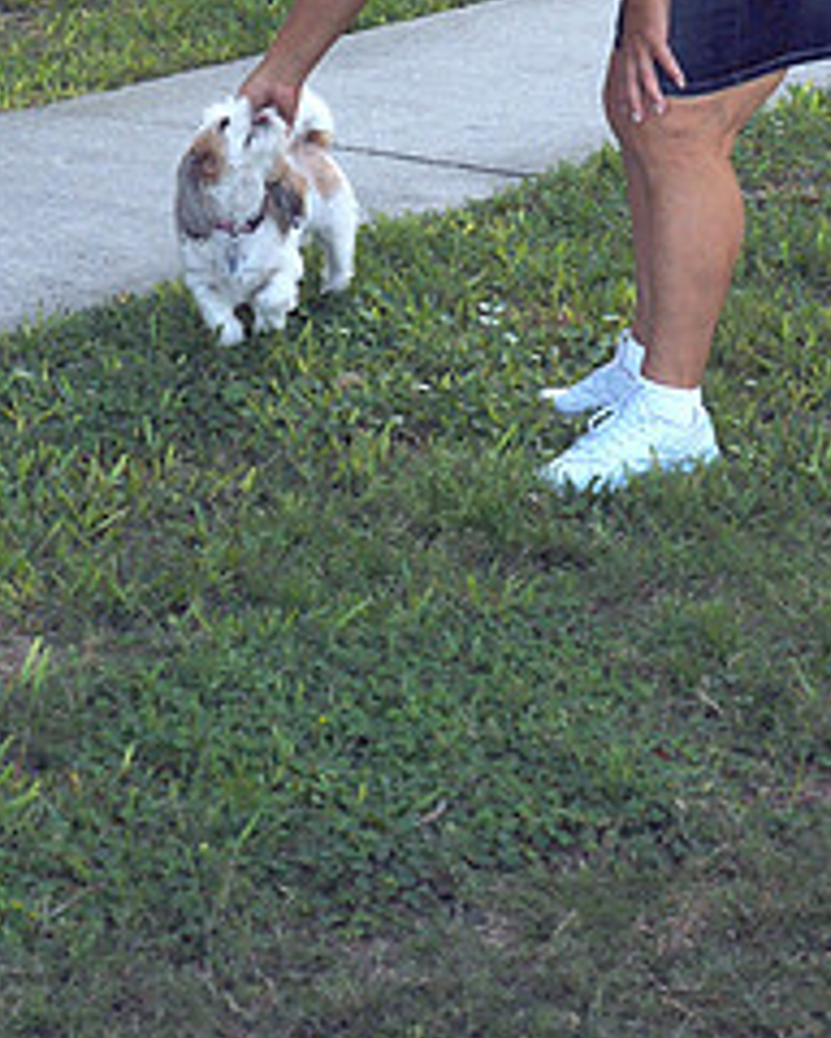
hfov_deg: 11.7
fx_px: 4058
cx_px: 309
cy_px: 281
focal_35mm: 132
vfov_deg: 14.5
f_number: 8
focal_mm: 50
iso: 200
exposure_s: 1/500
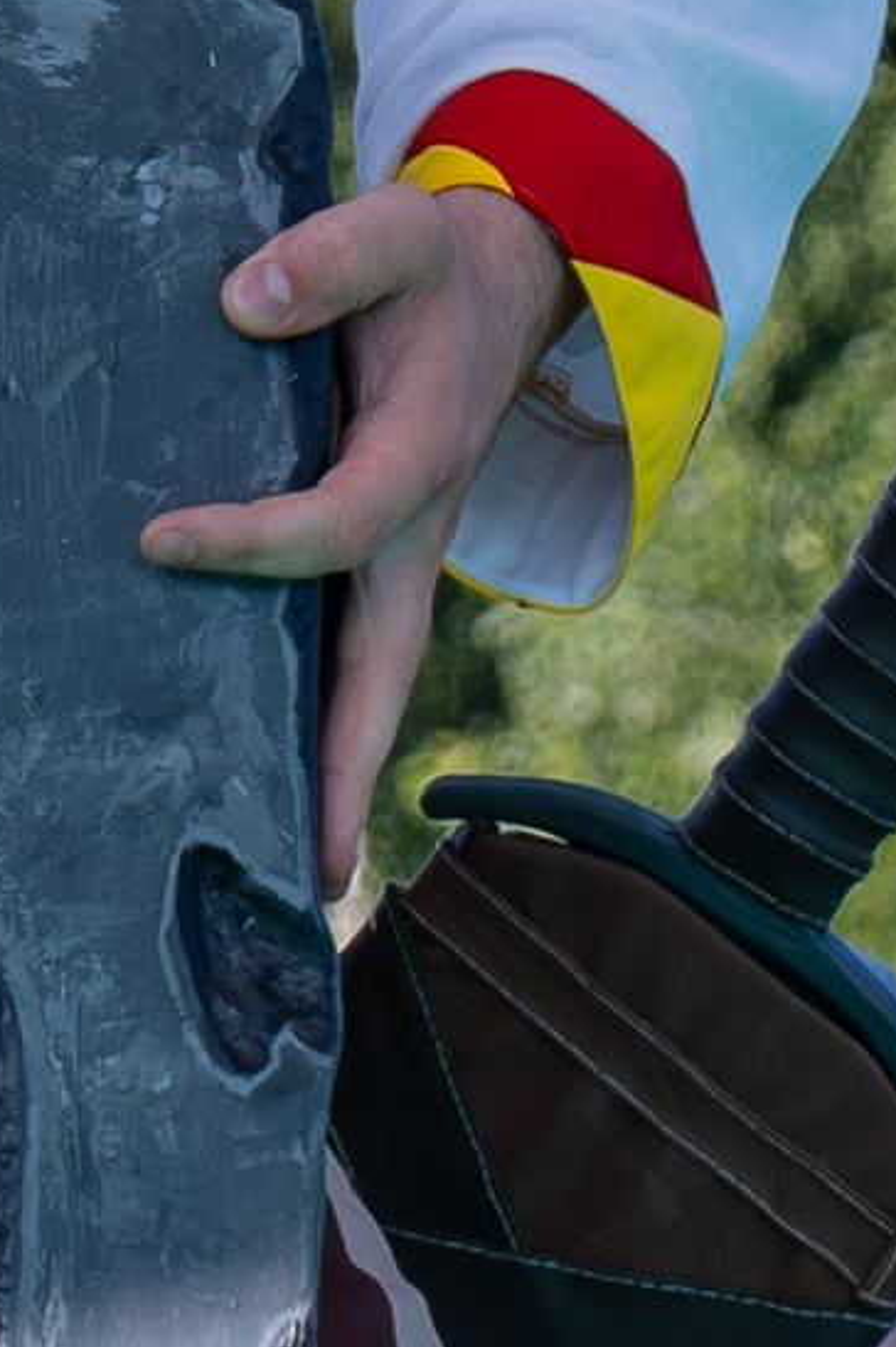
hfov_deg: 1.6
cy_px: -366
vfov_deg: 2.4
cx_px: 339
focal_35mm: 875
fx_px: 32706
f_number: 4
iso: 160
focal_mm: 55
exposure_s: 1/800
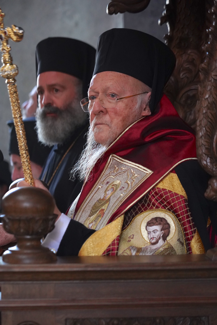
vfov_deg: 19.5
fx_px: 949
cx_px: 108
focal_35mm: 105
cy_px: 162
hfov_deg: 13.0
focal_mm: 105
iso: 8000
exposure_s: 1/160
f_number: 4.5
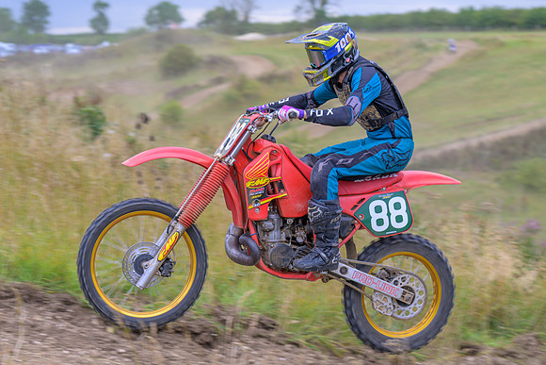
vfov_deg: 15.5
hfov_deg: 23.0
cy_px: 170
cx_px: 240
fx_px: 1339
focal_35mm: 88
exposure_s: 1/400
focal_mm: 70
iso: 64
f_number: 4
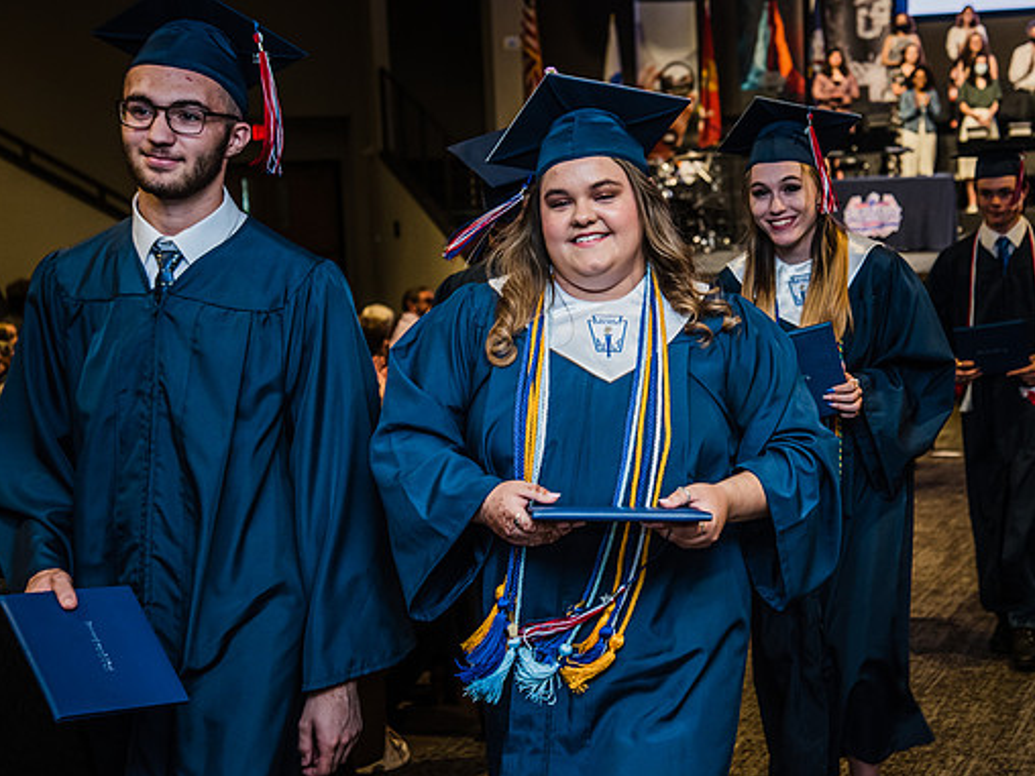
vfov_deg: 21.6
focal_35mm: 68
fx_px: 2033
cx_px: 630
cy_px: 350
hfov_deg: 28.5
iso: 800
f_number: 4.5
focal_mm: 56
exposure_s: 1/100
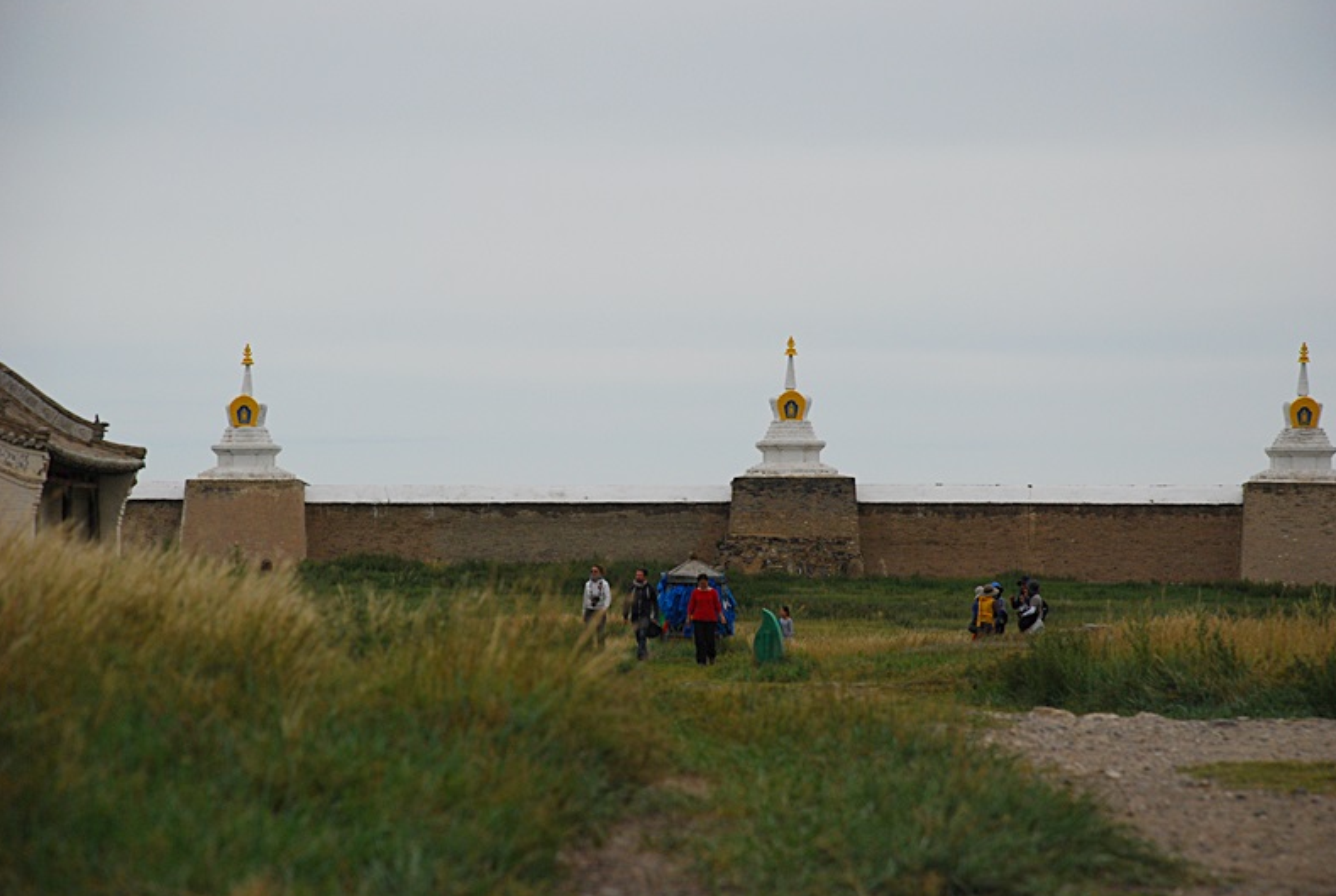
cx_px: 667
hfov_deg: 13.5
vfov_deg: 9.1
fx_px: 5650
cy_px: 451
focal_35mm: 152
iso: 400
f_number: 6.3
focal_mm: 100
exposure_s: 1/1600
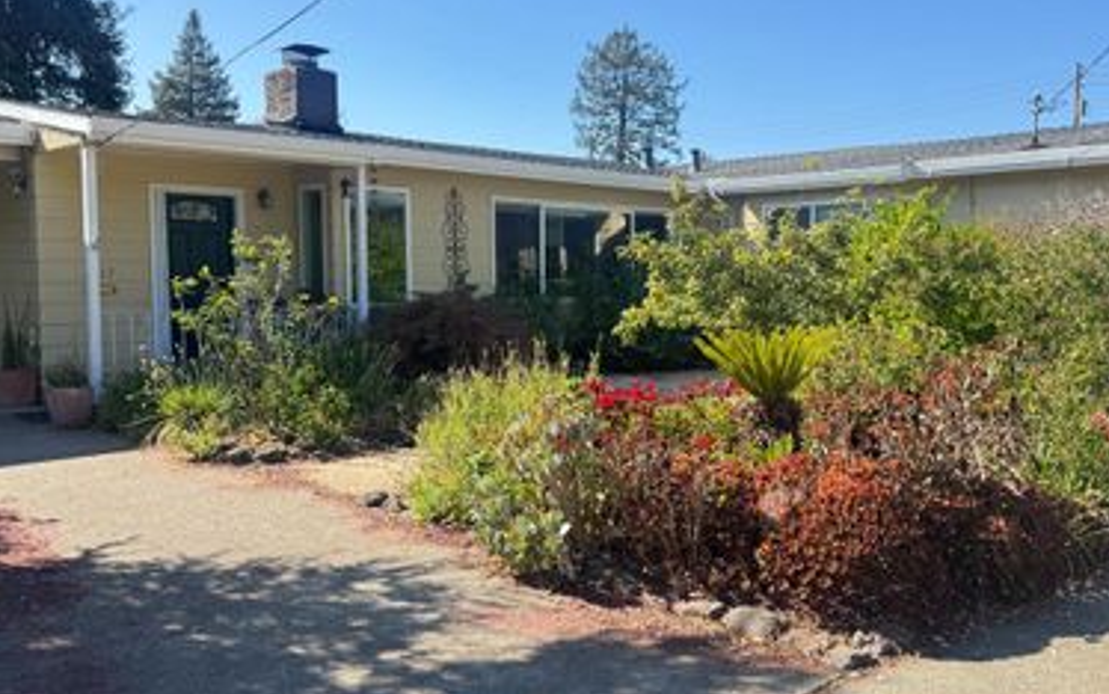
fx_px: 1028
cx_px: 643
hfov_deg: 56.4
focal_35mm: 34
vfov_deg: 37.3
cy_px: 351
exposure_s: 1/1678
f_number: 1.78
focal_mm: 6.76
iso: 80
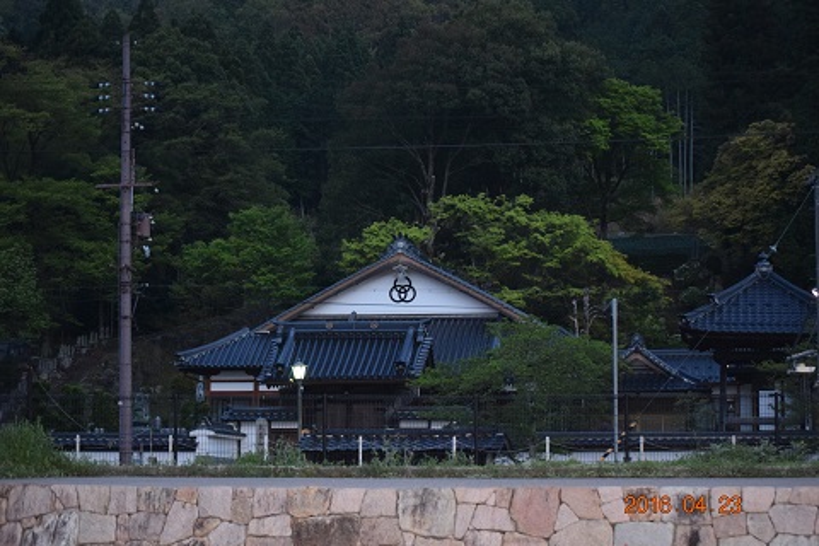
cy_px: 273
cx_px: 410
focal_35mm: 82
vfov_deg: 16.6
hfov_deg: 24.6
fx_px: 1877
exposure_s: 1/60
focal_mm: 55
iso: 2200
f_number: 4
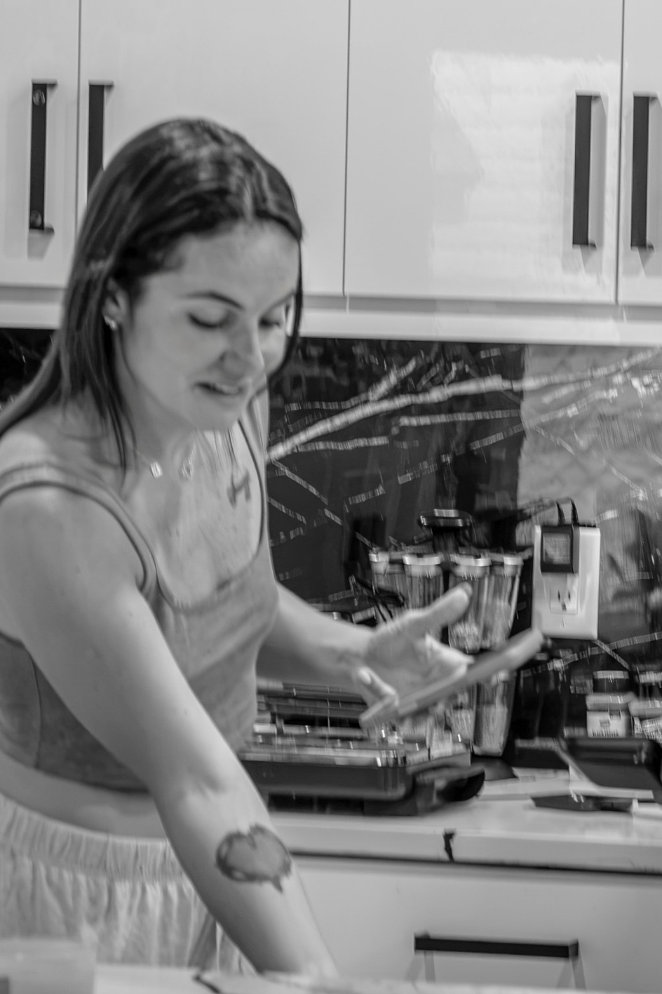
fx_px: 3367
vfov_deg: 16.8
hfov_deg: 11.2
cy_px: 529
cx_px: 599
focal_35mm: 122
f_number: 3.2
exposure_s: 1/125
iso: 800
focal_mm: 45
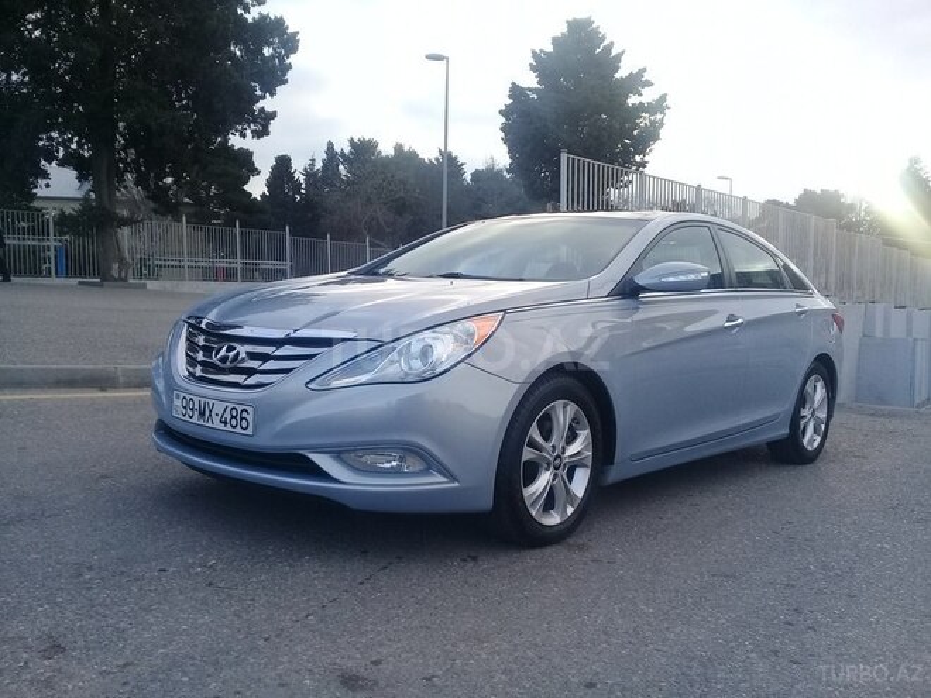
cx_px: 466
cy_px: 349
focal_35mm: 31
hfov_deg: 58.4
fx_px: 834
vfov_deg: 45.4
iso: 50
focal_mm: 3.3
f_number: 2.2
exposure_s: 1/174
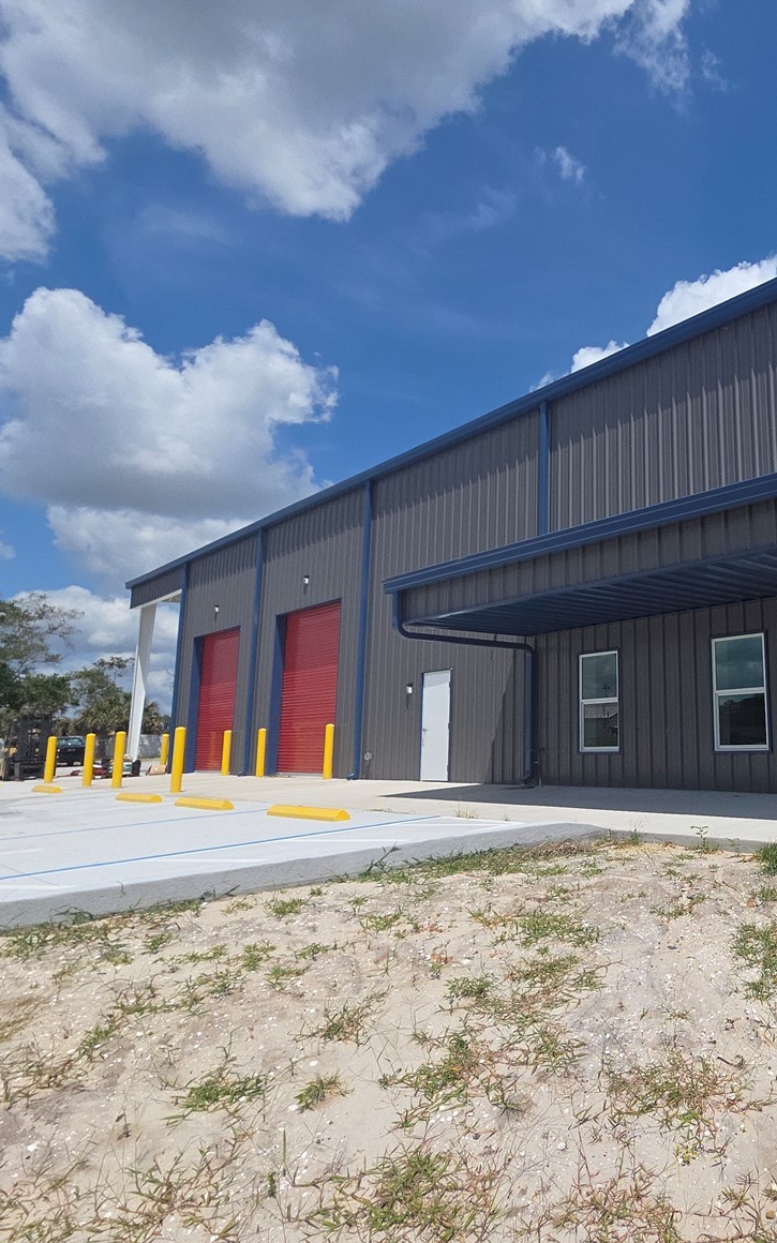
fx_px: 644
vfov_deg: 88.0
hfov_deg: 52.1
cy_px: 619
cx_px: 743
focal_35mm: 19
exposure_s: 1/3788
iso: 50
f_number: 2.2
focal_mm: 2.2
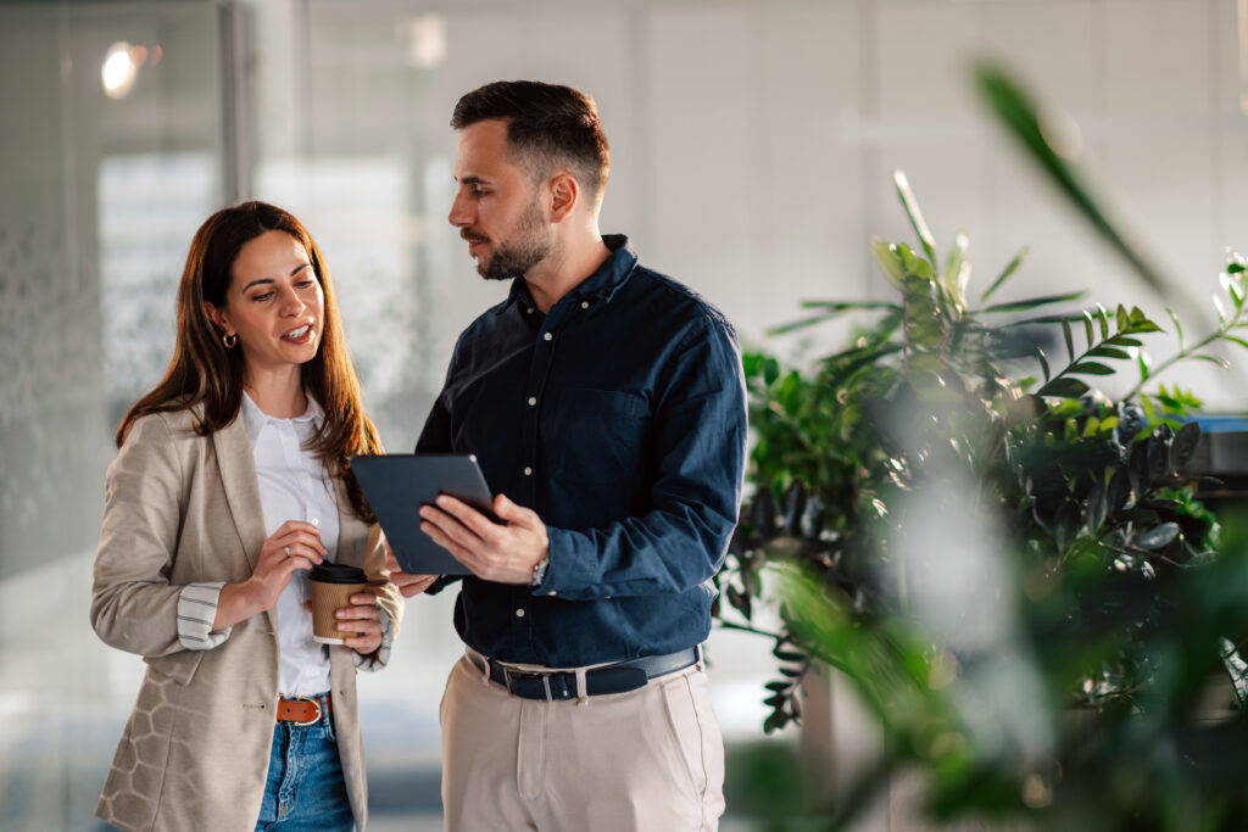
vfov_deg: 16.1
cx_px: 624
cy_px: 416
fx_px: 2947
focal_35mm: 85
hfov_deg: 23.9
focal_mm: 85
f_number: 1.4
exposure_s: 1/200
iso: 200
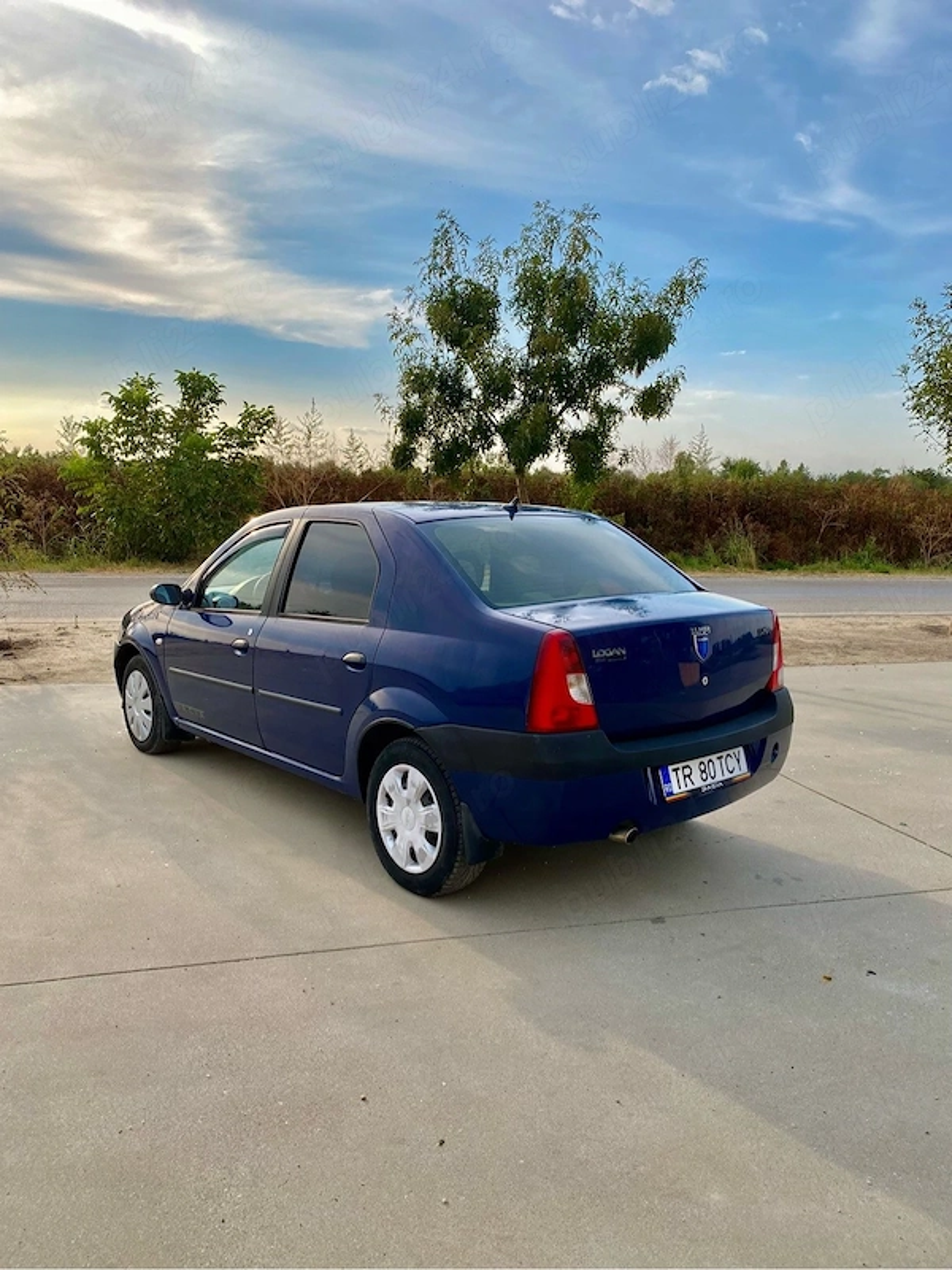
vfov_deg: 67.3
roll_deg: -2.6
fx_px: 953
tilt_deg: -6.8
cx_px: 476
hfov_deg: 53.1
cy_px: 635
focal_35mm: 26
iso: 32
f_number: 1.8
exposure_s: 1/673
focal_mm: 4.25
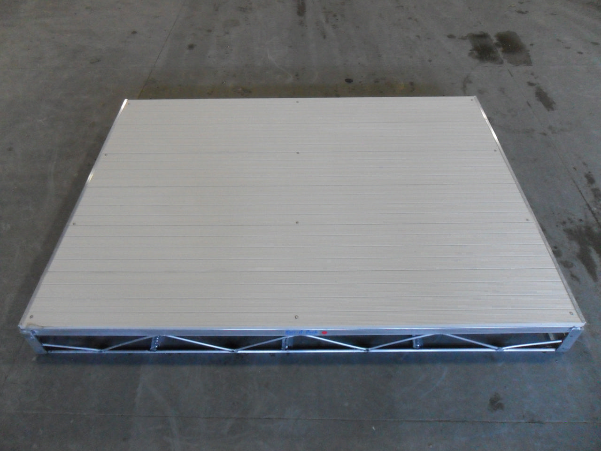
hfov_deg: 65.3
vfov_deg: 51.4
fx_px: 469
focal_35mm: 27
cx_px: 300
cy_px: 226
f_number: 3.5
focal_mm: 4.9
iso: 400
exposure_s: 1/20
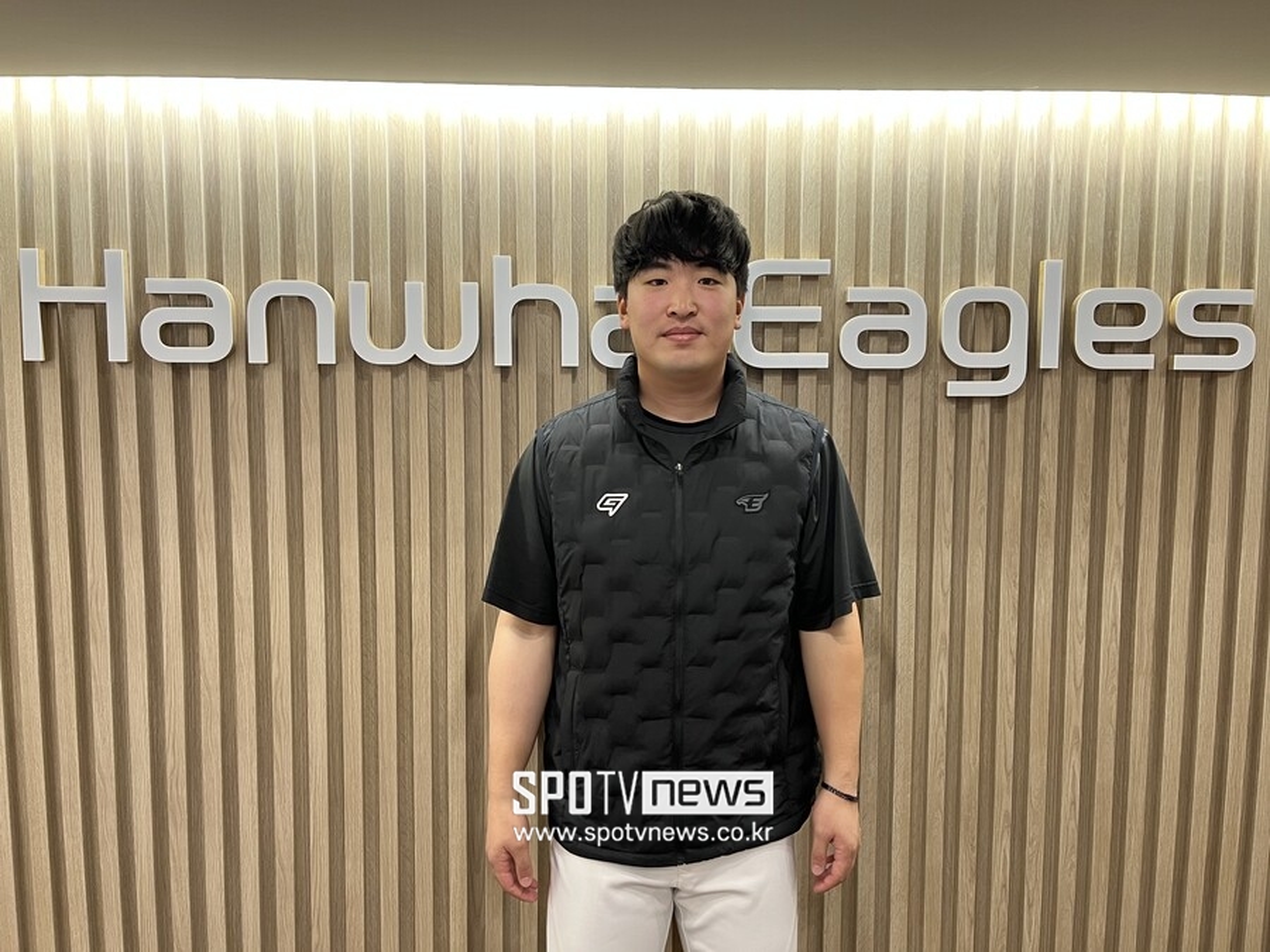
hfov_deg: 67.3
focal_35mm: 26
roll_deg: -0.3
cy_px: 476
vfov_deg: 53.1
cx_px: 635
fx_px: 954
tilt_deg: -6.0
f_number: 1.6
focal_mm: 5.1
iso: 100
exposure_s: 1/60
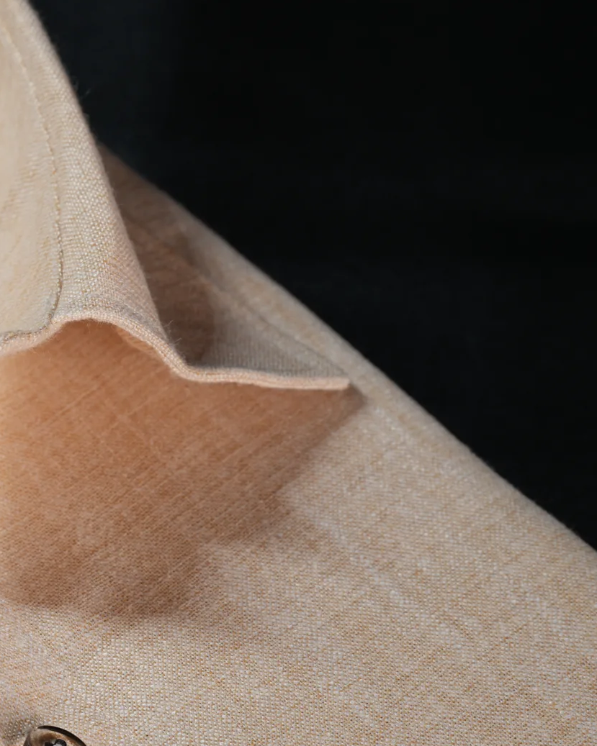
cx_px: -93
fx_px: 4353
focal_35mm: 197
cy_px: 421
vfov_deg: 9.8
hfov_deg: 7.8
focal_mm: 85
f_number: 8
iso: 100
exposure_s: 1/10
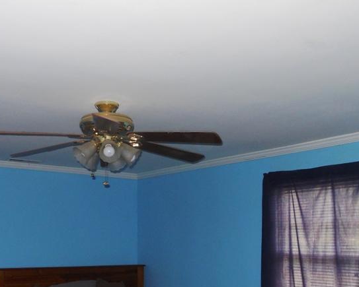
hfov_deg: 40.1
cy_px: 164
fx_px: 489
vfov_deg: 32.7
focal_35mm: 46
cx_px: 143
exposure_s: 1/25
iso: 200
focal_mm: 4.5
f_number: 3.2
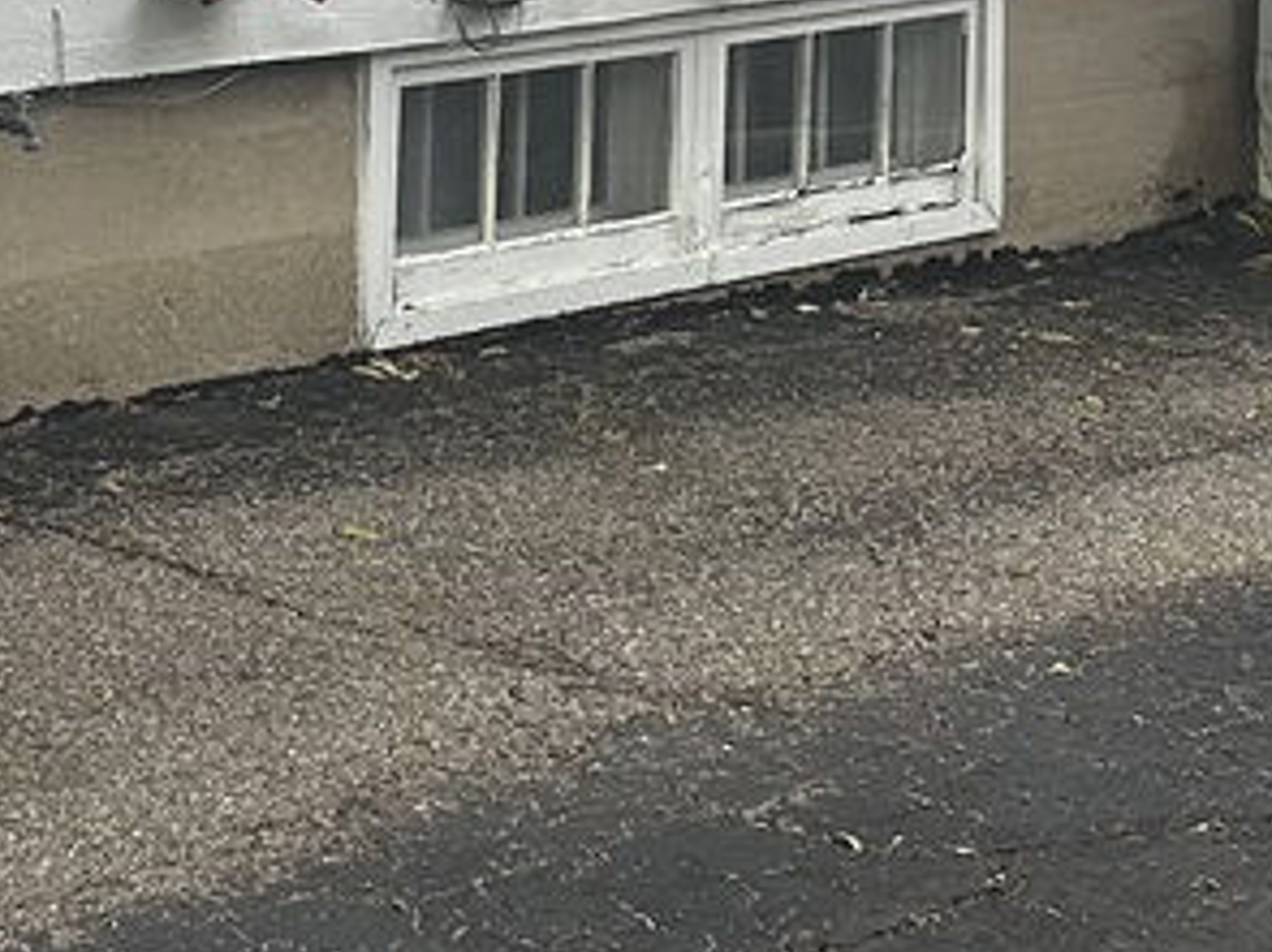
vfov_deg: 11.4
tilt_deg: -5.9
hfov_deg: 15.5
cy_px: -254
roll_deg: -1.1
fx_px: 4665
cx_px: 341
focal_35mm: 127
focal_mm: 5.7
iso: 40
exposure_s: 1/218
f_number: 1.5
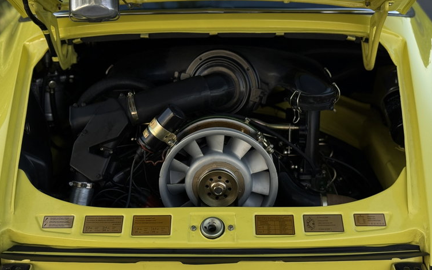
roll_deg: -2.1
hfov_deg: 38.9
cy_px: 114
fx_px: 612
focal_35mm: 52
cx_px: 214
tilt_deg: -23.7
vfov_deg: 24.9
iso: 64
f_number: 1.78
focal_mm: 6.76
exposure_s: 1/1403
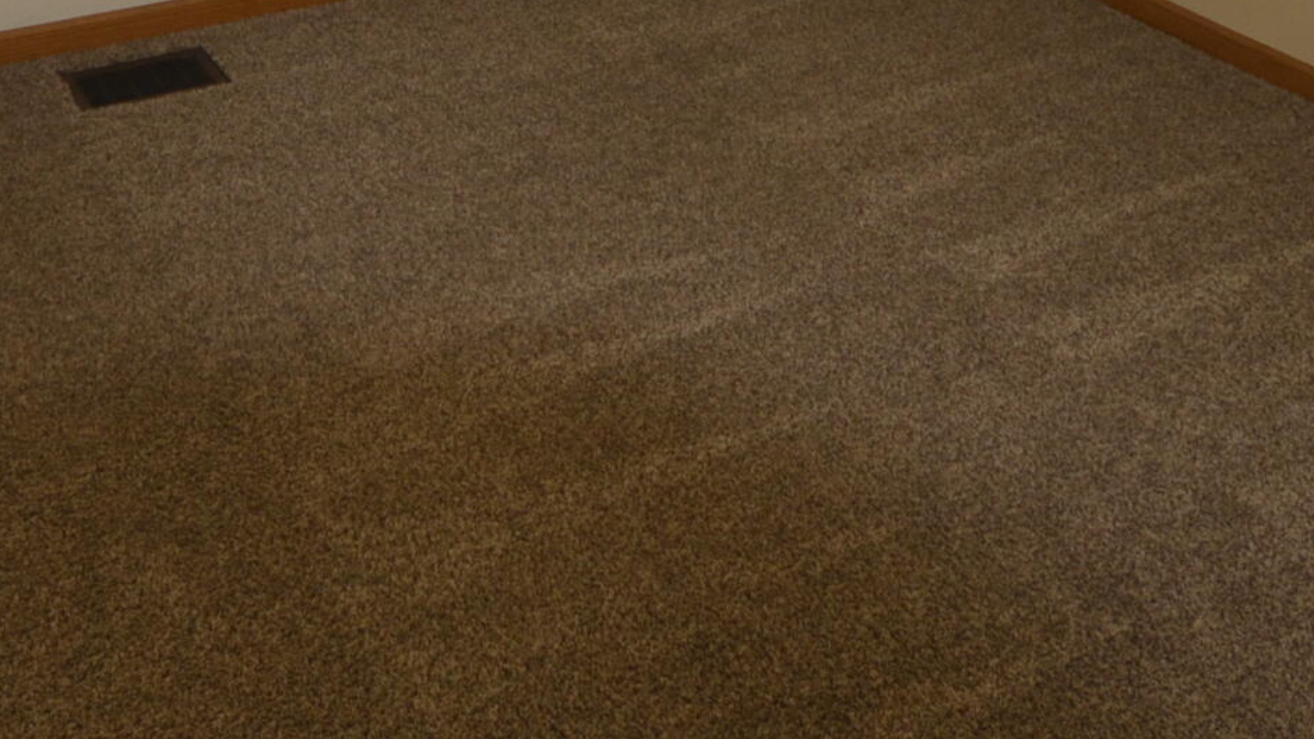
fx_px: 1742
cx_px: 430
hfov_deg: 40.8
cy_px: -511
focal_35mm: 50
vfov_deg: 19.3
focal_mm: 10
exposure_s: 1/125
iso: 400
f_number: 4
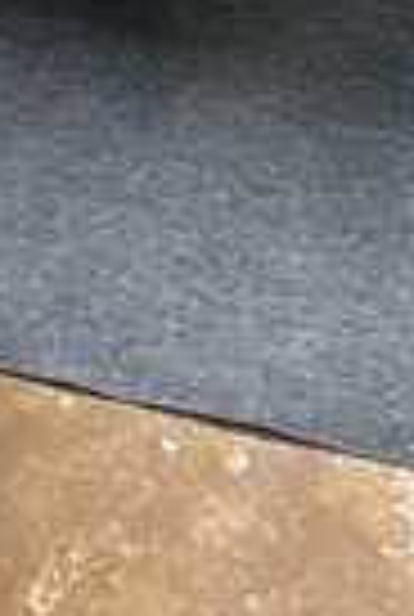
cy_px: -324
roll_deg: +4.3
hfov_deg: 11.5
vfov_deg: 15.8
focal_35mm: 118
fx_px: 2025
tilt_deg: -34.6
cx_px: -50
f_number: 1.5
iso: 250
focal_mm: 5.7
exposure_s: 1/60
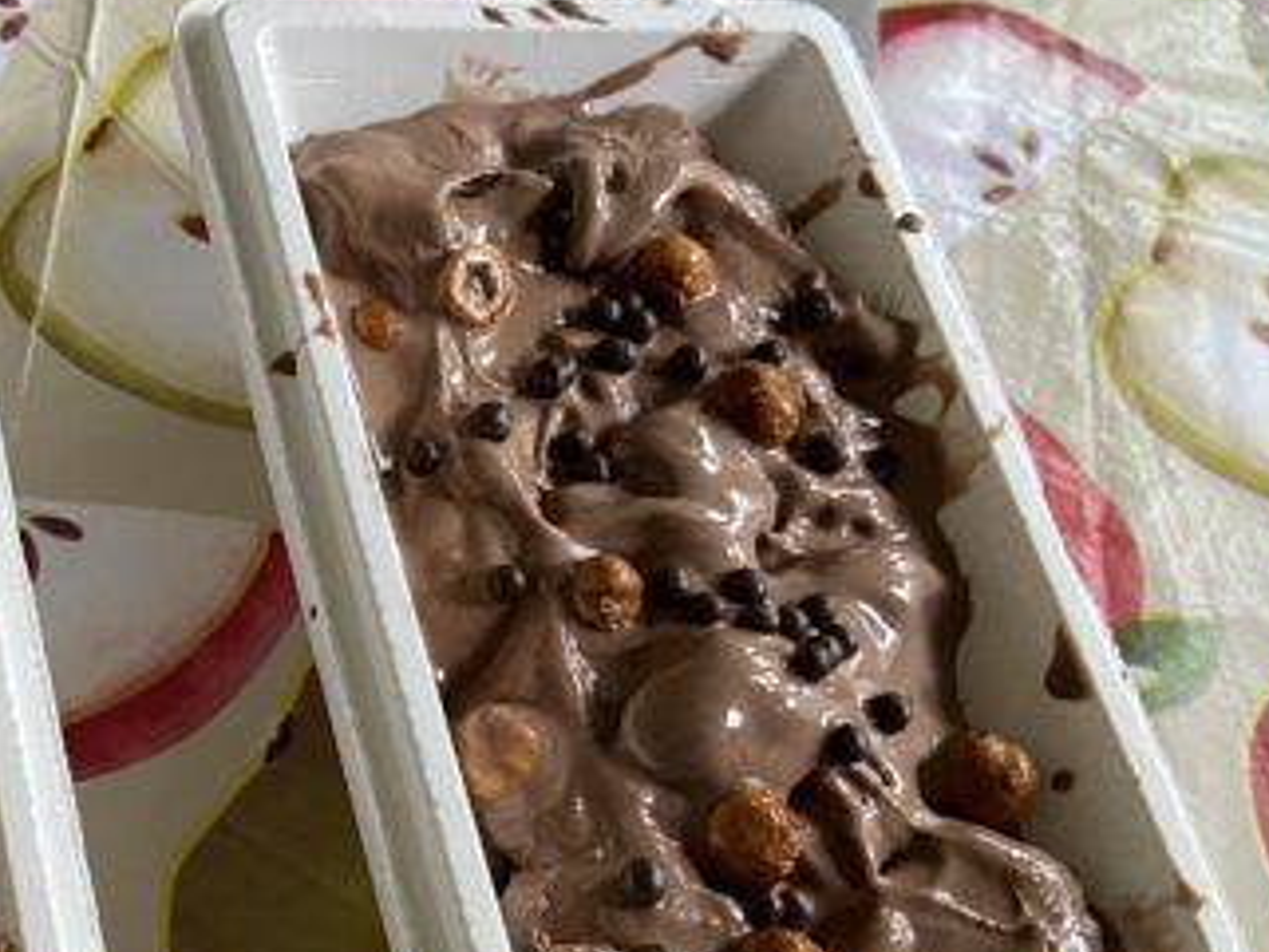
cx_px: 45
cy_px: 672
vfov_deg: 26.8
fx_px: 1980
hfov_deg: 33.0
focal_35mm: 54
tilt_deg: -62.7
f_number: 1.8
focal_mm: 4.25
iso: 200
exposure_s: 1/60
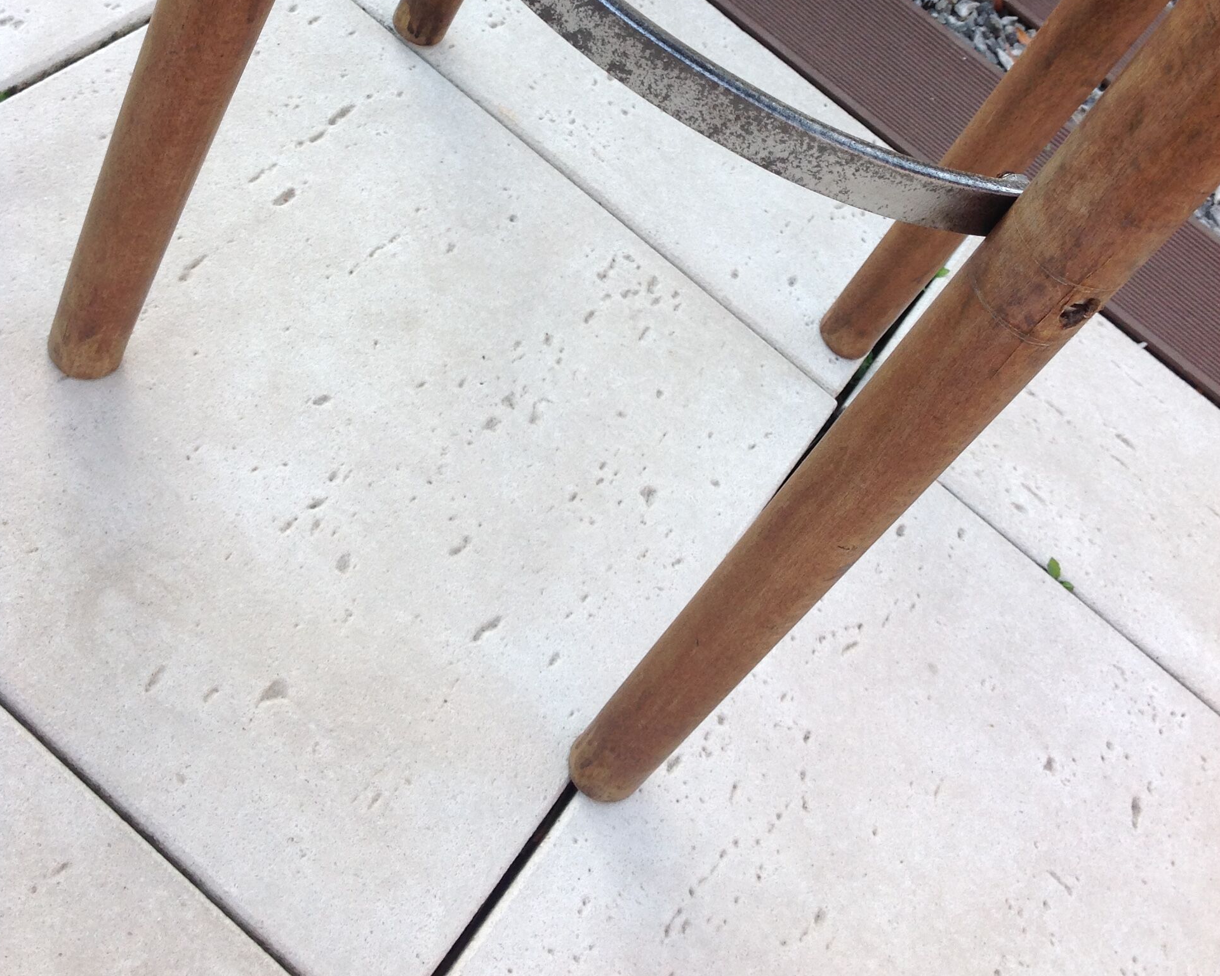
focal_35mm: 46
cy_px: 207
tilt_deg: -44.6
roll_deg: -30.6
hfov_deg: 40.3
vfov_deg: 32.0
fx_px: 1661
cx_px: 608
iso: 50
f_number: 2.4
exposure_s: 1/120
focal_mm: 4.28
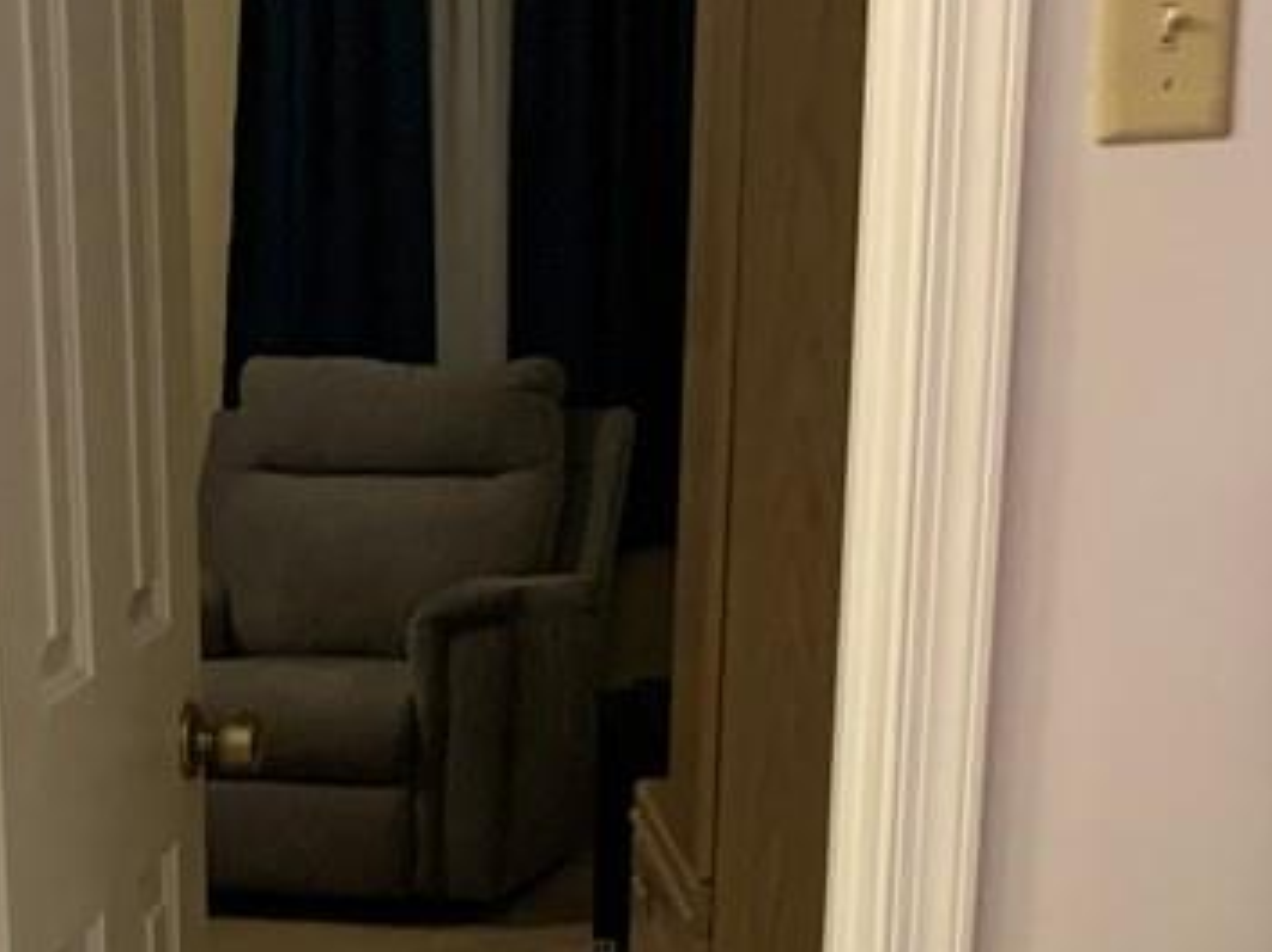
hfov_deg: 22.7
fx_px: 3085
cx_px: 133
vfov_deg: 16.5
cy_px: 1279
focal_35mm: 84
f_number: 1.8
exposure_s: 1/60
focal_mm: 3
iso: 100
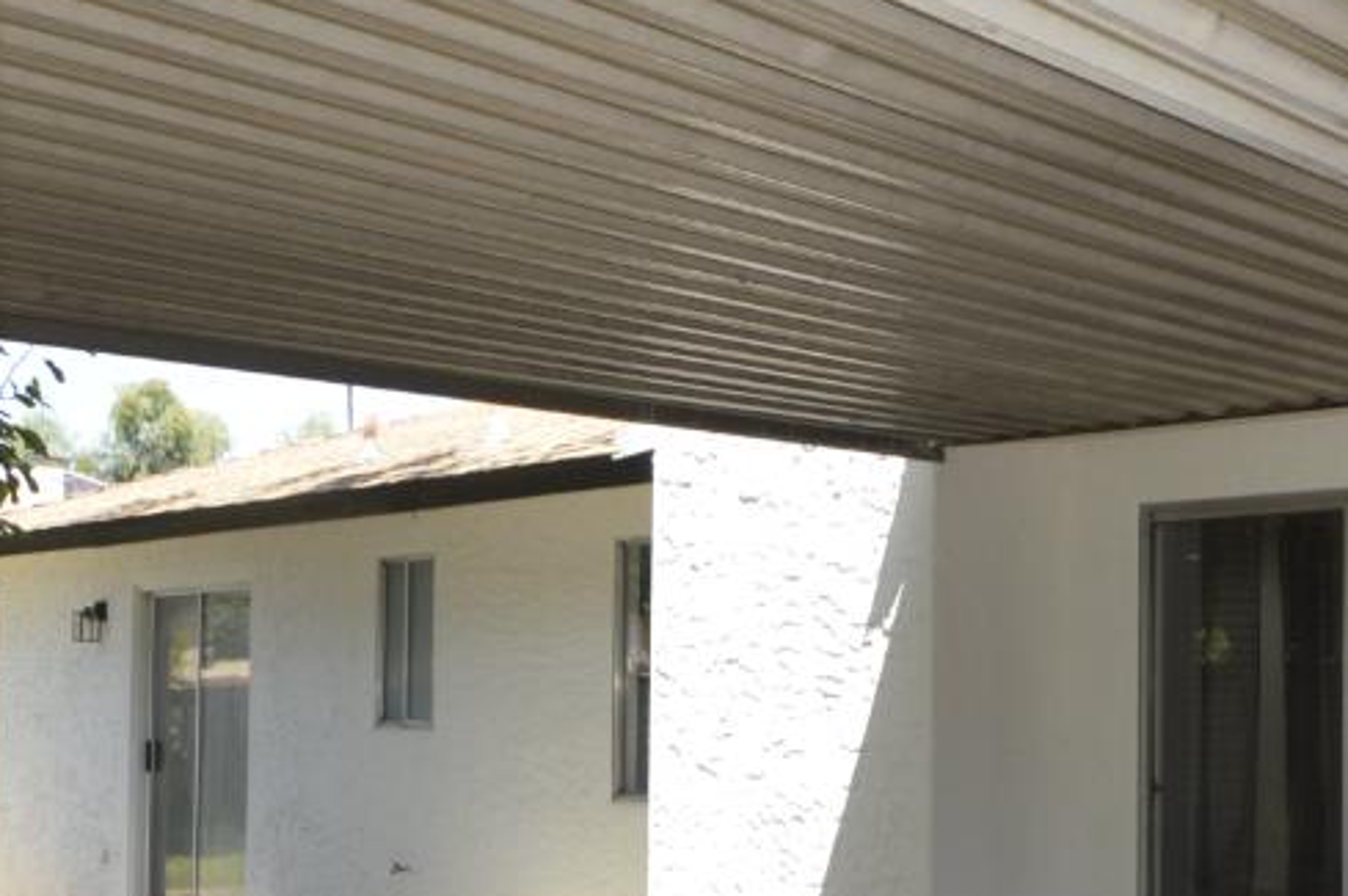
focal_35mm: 46
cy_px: 635
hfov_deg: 36.9
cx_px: 1439
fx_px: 1721
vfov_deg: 28.9
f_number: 5.6
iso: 140
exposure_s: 1/125
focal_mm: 10
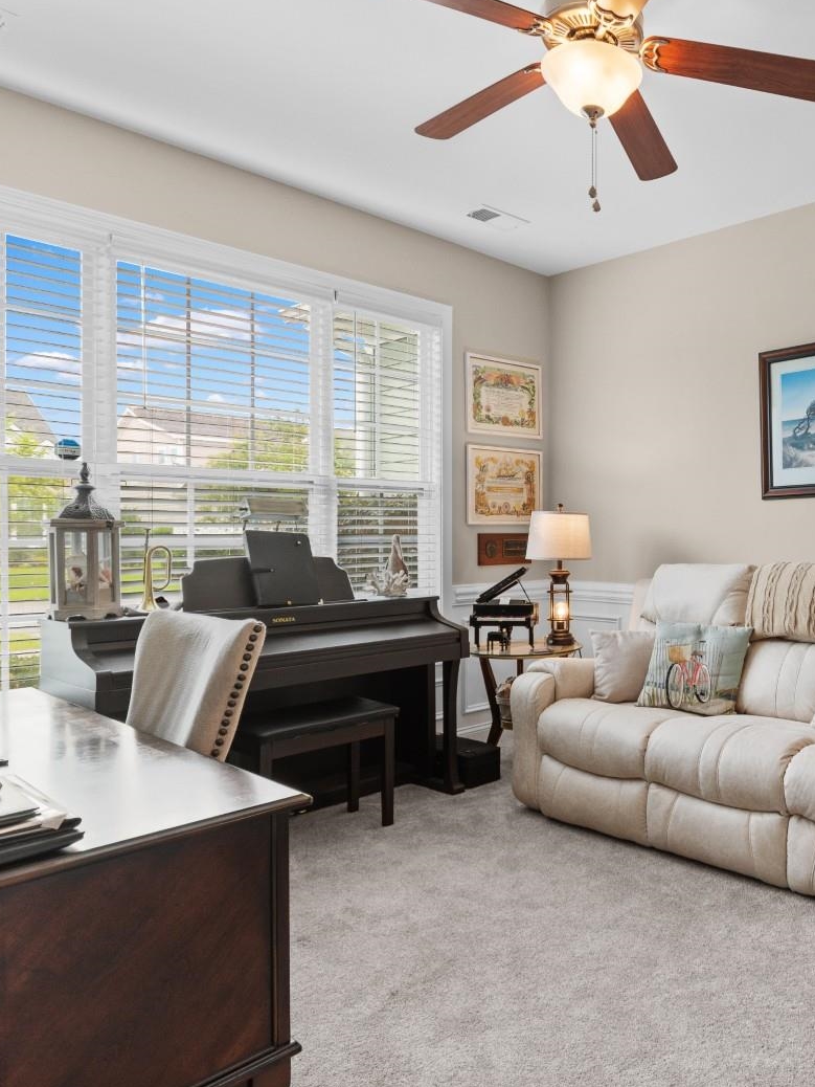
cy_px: 534
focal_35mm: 24
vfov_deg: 71.6
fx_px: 753
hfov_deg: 52.2
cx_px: 680
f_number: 4.8
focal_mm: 11
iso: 100
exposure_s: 1/20
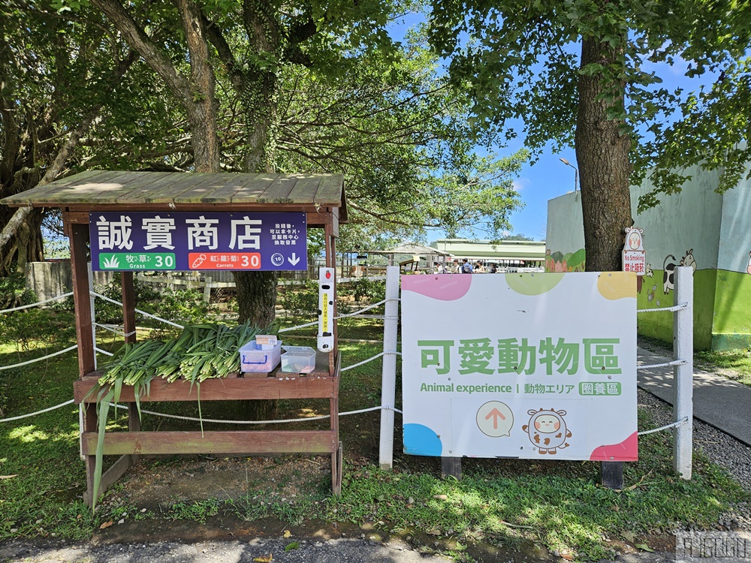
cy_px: 282
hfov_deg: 73.9
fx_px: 499
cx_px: 376
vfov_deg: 58.9
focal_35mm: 23
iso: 25
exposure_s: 1/514
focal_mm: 5.4
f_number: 1.8
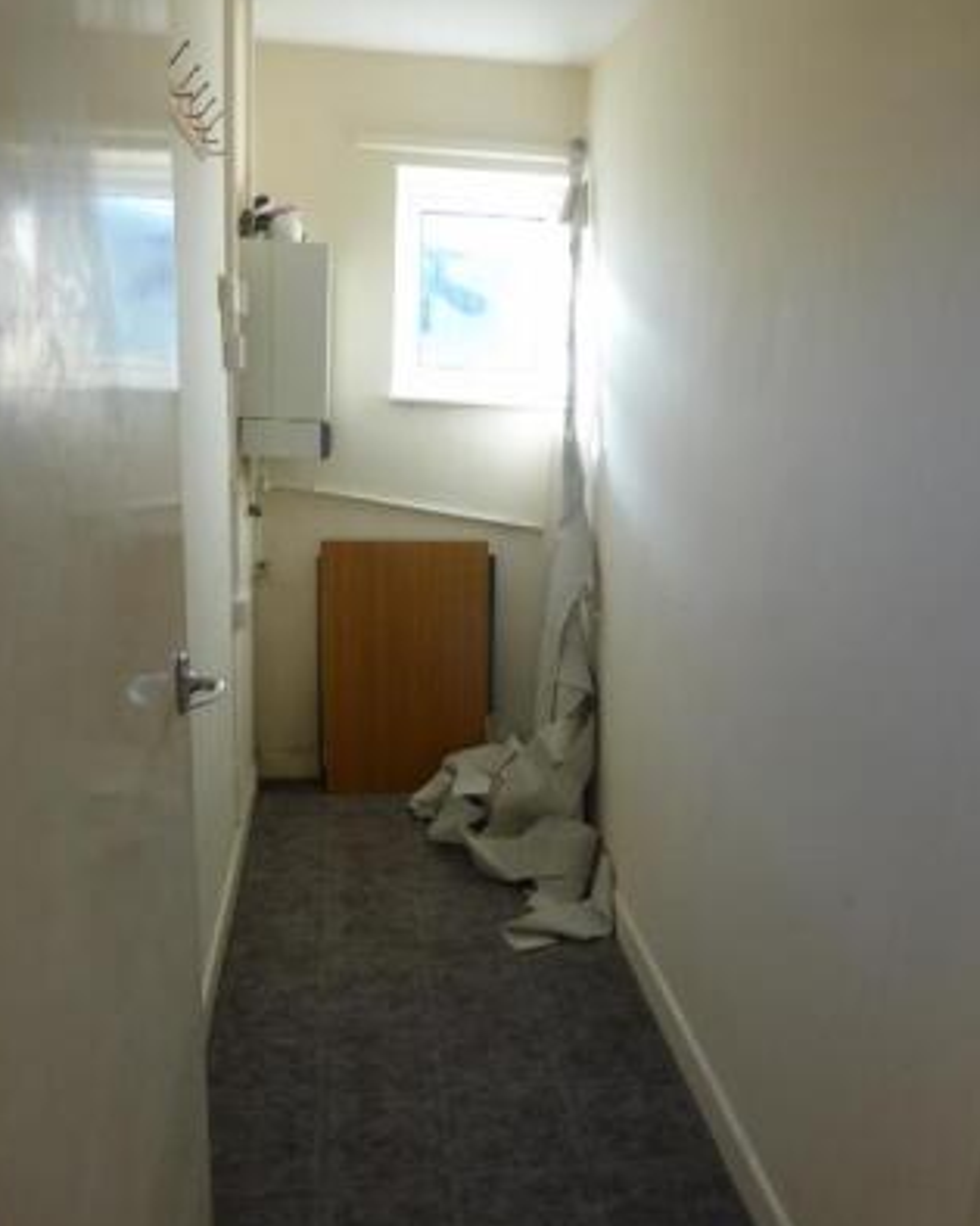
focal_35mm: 26
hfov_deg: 54.9
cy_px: 649
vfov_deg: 66.0
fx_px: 943
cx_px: 476
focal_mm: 4.3
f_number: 3.3
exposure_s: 1/60
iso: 160
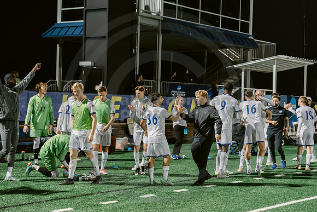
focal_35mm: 70
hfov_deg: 28.8
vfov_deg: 19.5
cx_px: 158
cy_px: 106
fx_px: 617
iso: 2500
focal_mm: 70
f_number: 3.5
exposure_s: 1/200
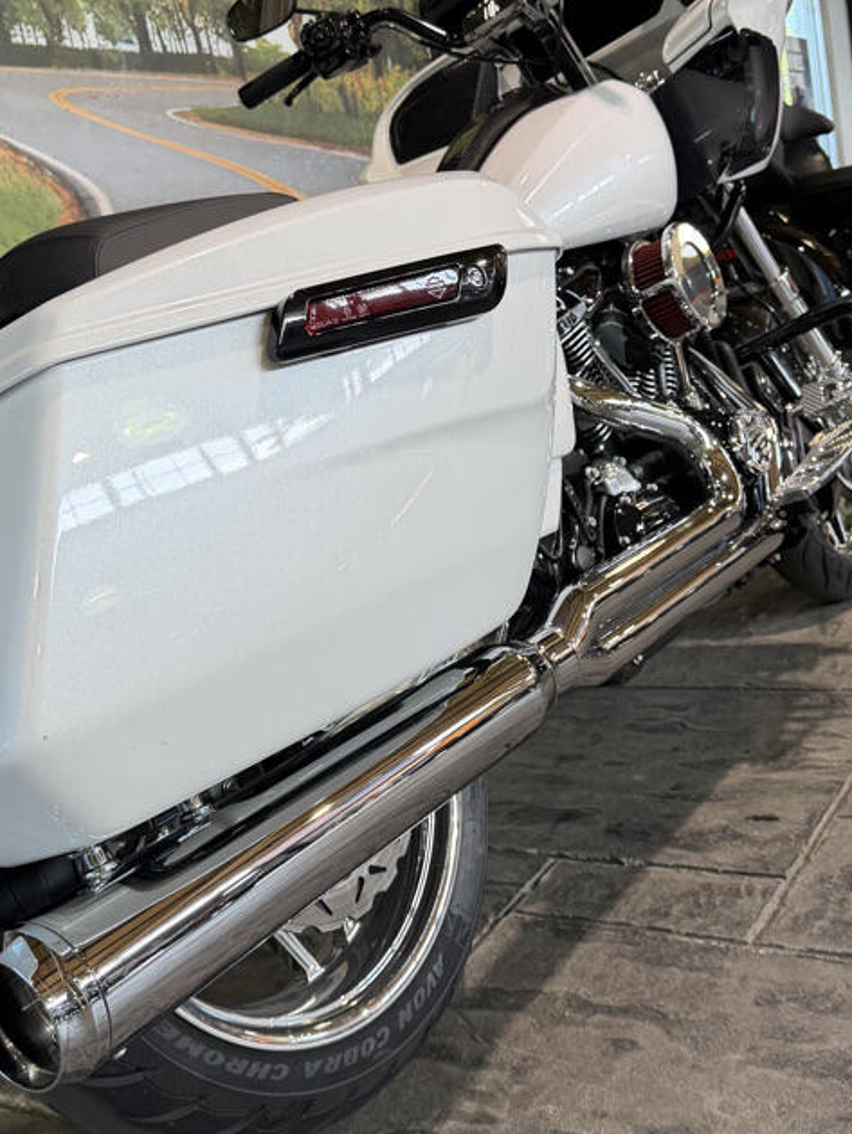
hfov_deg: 36.8
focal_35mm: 39
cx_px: 461
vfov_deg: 47.8
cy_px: 558
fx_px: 1279
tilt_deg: -11.3
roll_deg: +9.9
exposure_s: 1/120
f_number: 1.78
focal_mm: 6.76
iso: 100
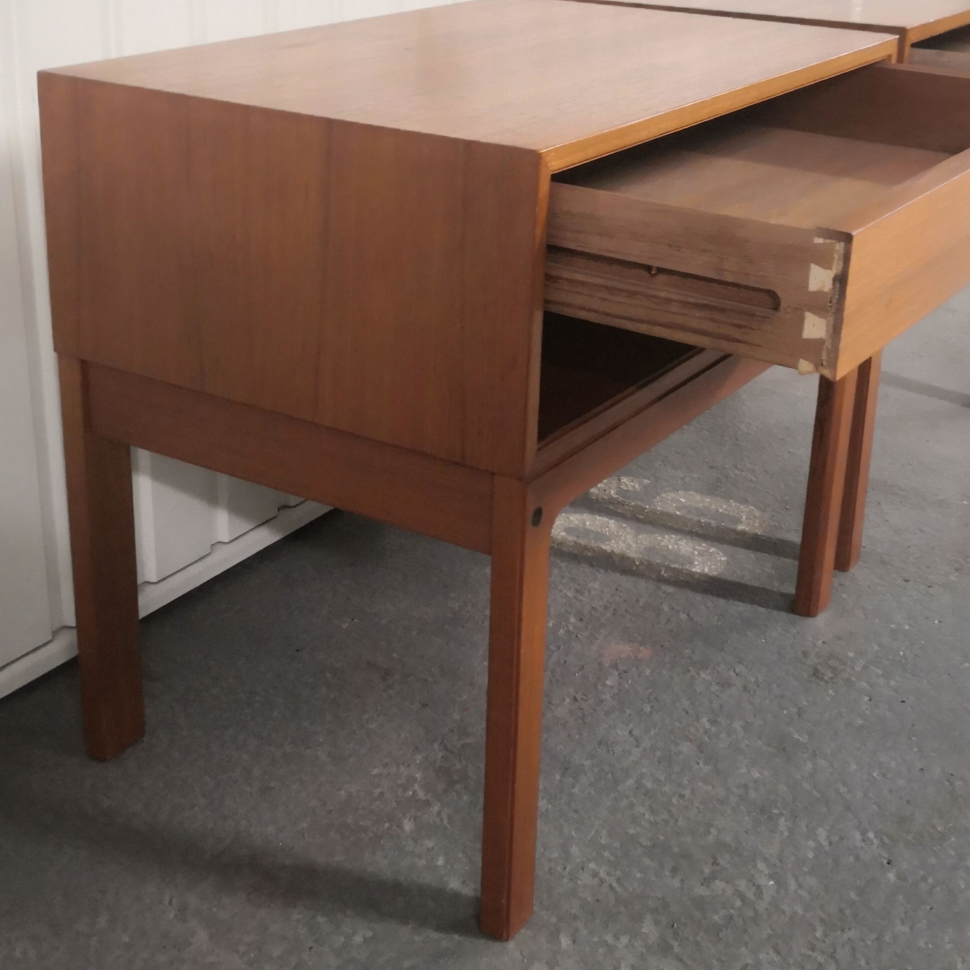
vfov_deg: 35.2
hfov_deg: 35.4
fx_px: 1522
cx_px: 489
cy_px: 377
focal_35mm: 48
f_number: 1.6
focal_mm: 3.95
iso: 320
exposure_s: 1/33.3
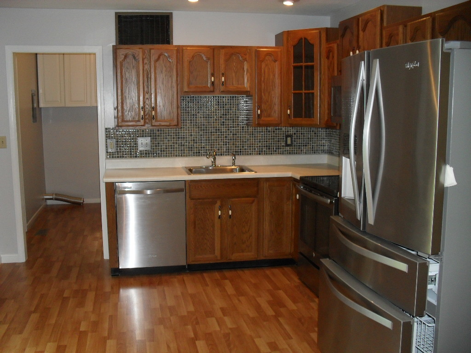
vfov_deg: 40.7
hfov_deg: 52.6
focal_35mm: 35
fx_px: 476
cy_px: 176
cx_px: 236
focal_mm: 6.3
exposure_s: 1/45
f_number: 3.2
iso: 200
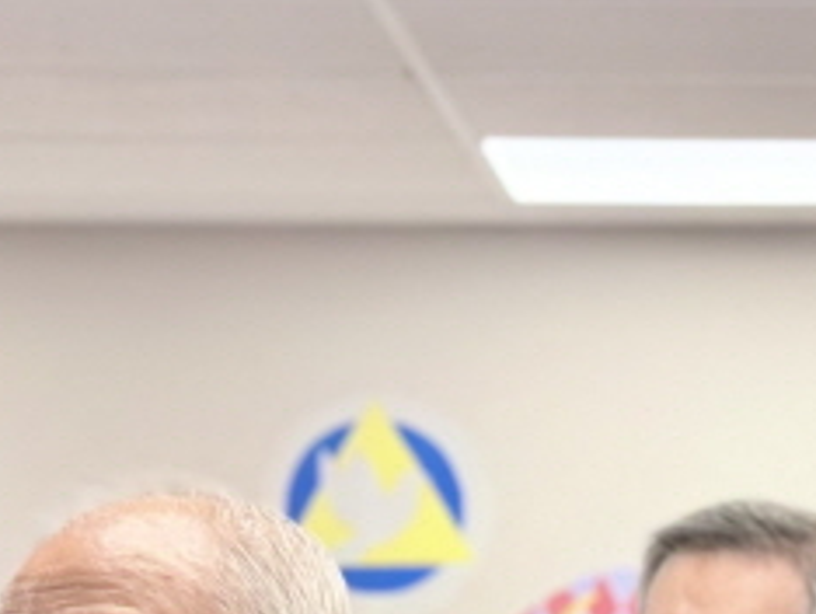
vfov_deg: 8.9
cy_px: 841
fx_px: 3870
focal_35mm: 164
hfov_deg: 11.9
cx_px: 785
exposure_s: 1/225
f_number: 1.78
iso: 200
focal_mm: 6.76
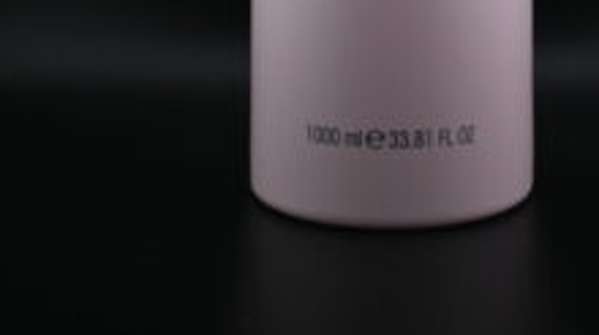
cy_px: -232
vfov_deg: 14.6
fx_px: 1175
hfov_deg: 28.4
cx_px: 398
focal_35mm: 74
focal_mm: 23
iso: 360
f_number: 4.2
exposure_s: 1/250
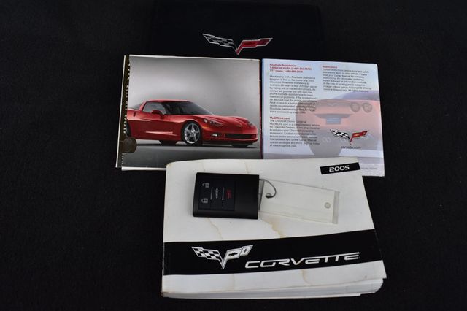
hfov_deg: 62.0
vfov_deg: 43.6
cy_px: 156
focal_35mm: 30
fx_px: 389
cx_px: 234
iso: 400
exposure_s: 1/125
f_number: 9
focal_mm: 20
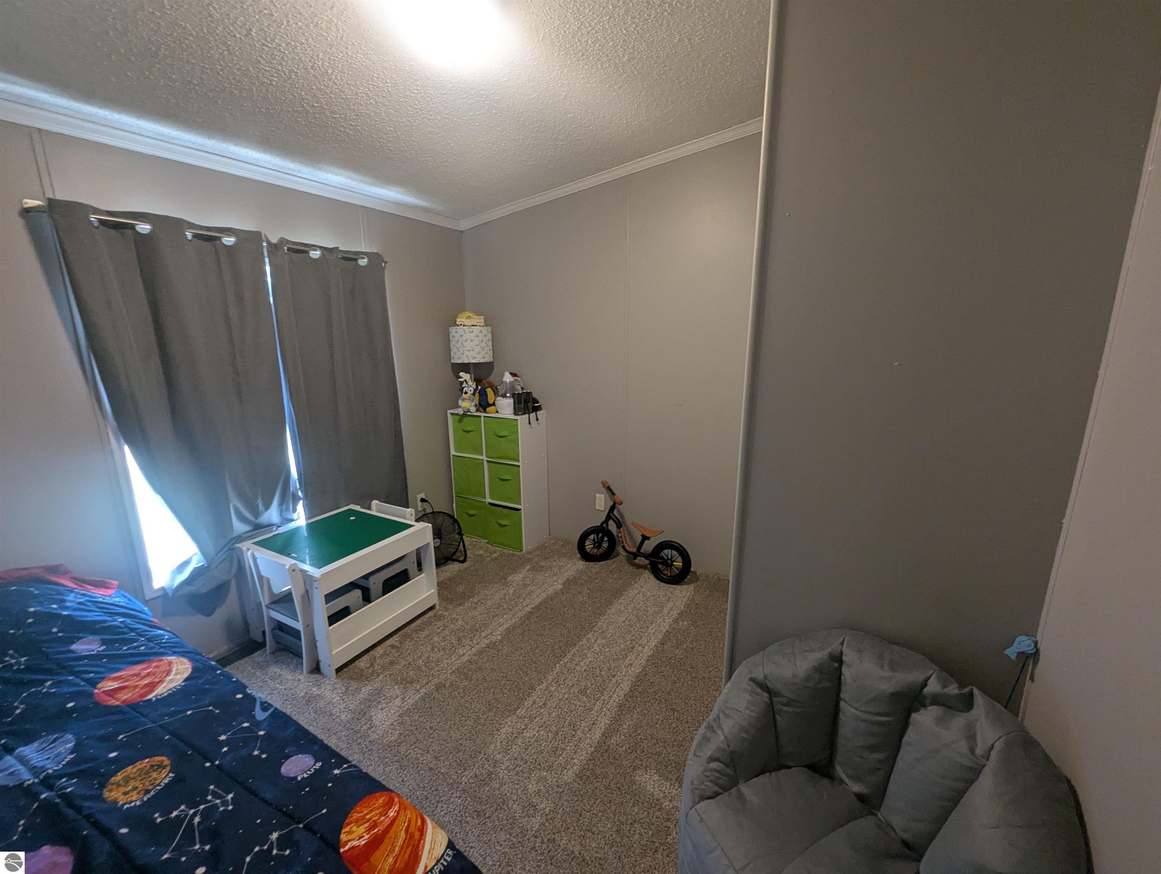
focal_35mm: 13
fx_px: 437
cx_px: 580
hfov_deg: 106.1
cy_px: 437
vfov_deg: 90.1
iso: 173
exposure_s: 1/40
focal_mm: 1.95
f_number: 2.2
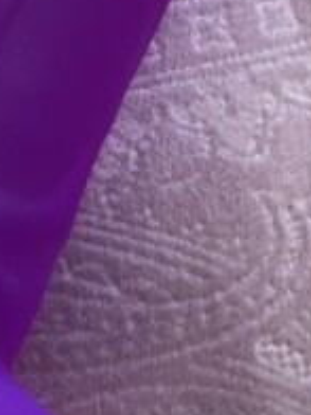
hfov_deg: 12.8
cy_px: -100
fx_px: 1366
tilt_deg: -72.9
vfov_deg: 16.5
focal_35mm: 114
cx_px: -6
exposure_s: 1/20
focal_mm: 3.99
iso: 40
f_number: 1.8
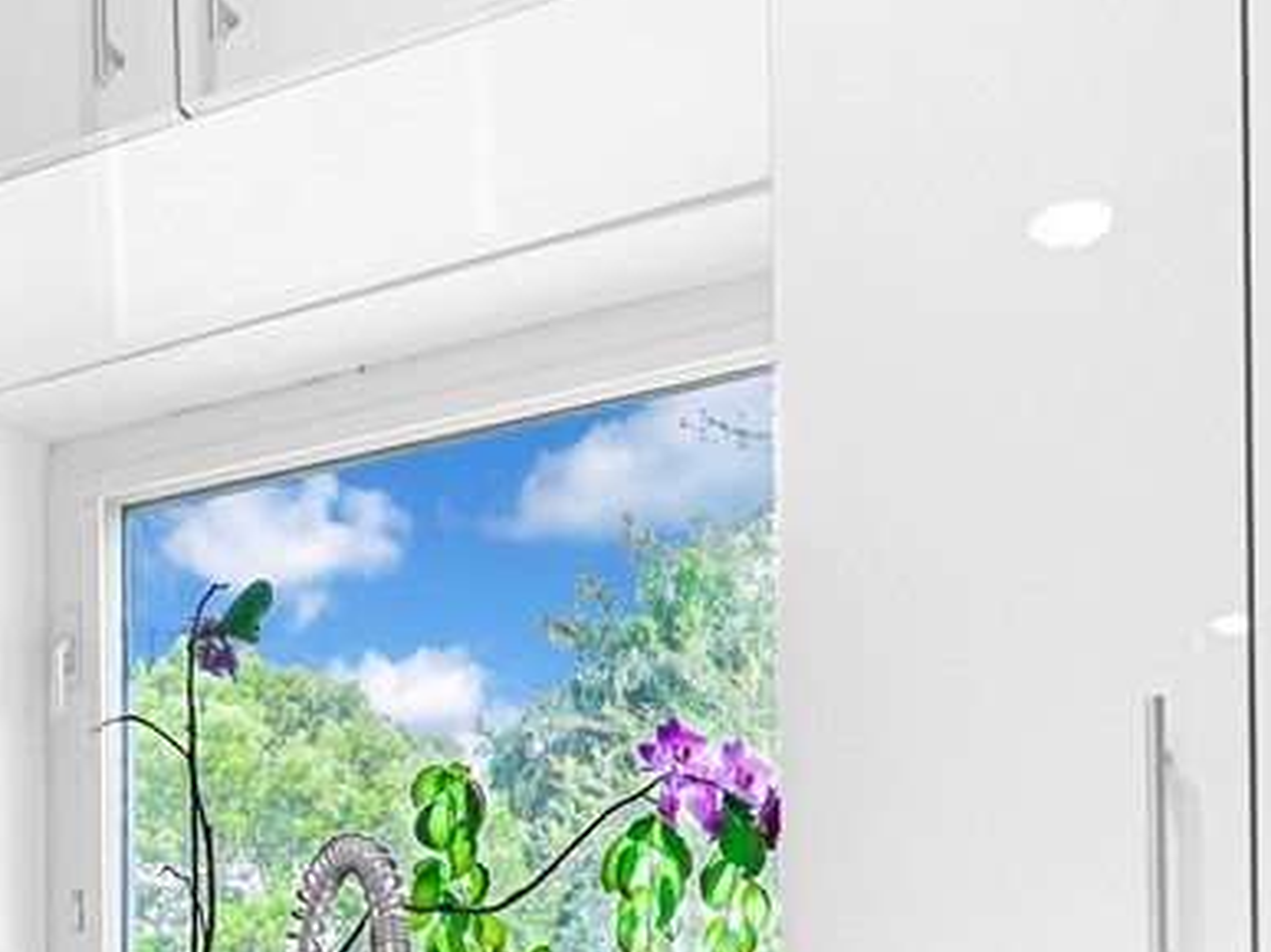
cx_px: 443
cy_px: 1407
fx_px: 2166
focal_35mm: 59
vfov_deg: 21.2
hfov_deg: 32.5
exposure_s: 1/15
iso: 140
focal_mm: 14
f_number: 4
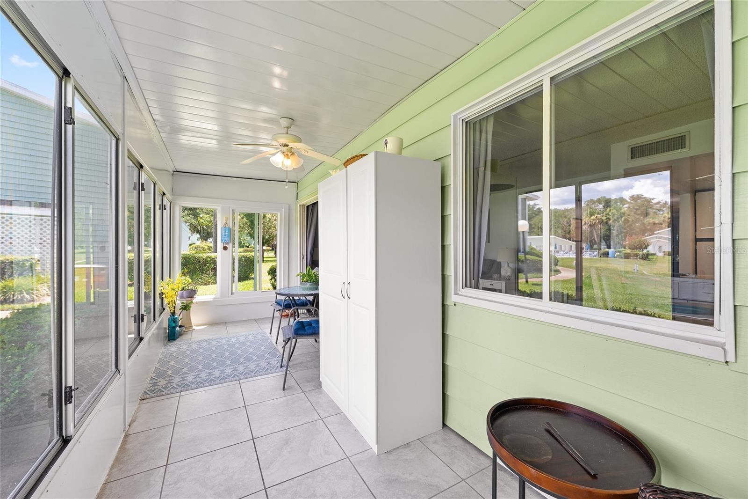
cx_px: 374
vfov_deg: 81.2
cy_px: 250
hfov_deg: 104.3
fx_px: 291
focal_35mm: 14
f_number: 8
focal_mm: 14
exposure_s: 1/20
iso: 320
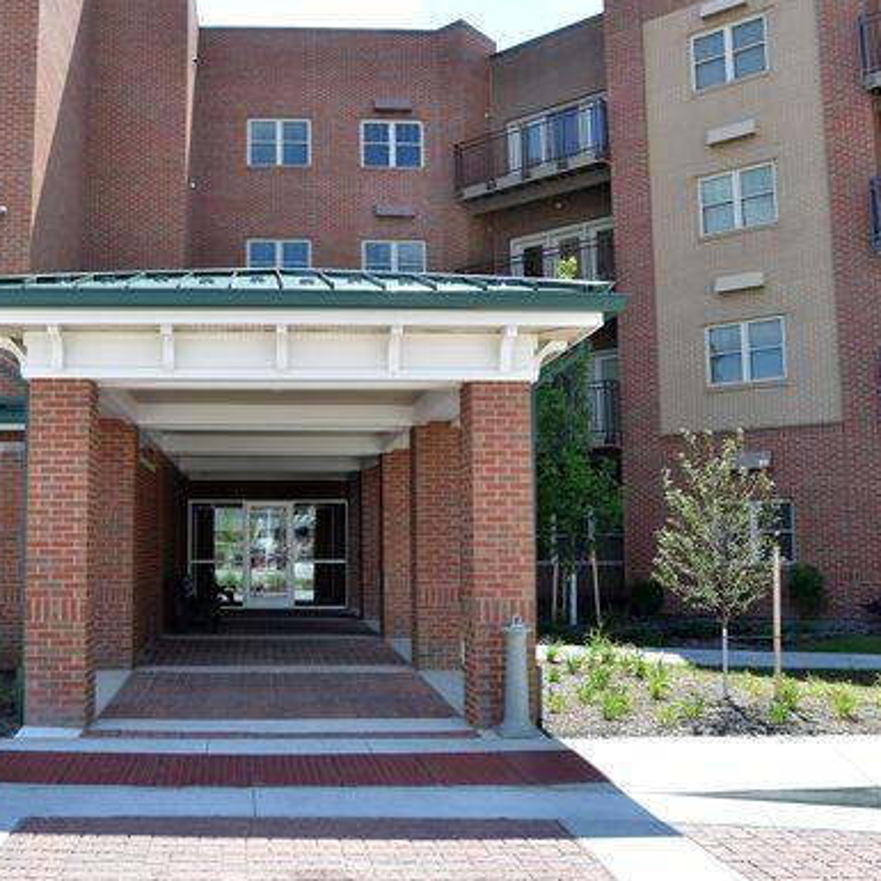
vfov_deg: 48.9
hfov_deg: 48.1
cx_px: 293
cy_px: 447
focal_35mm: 34
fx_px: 969
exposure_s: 1/250
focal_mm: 17
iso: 200
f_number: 6.3
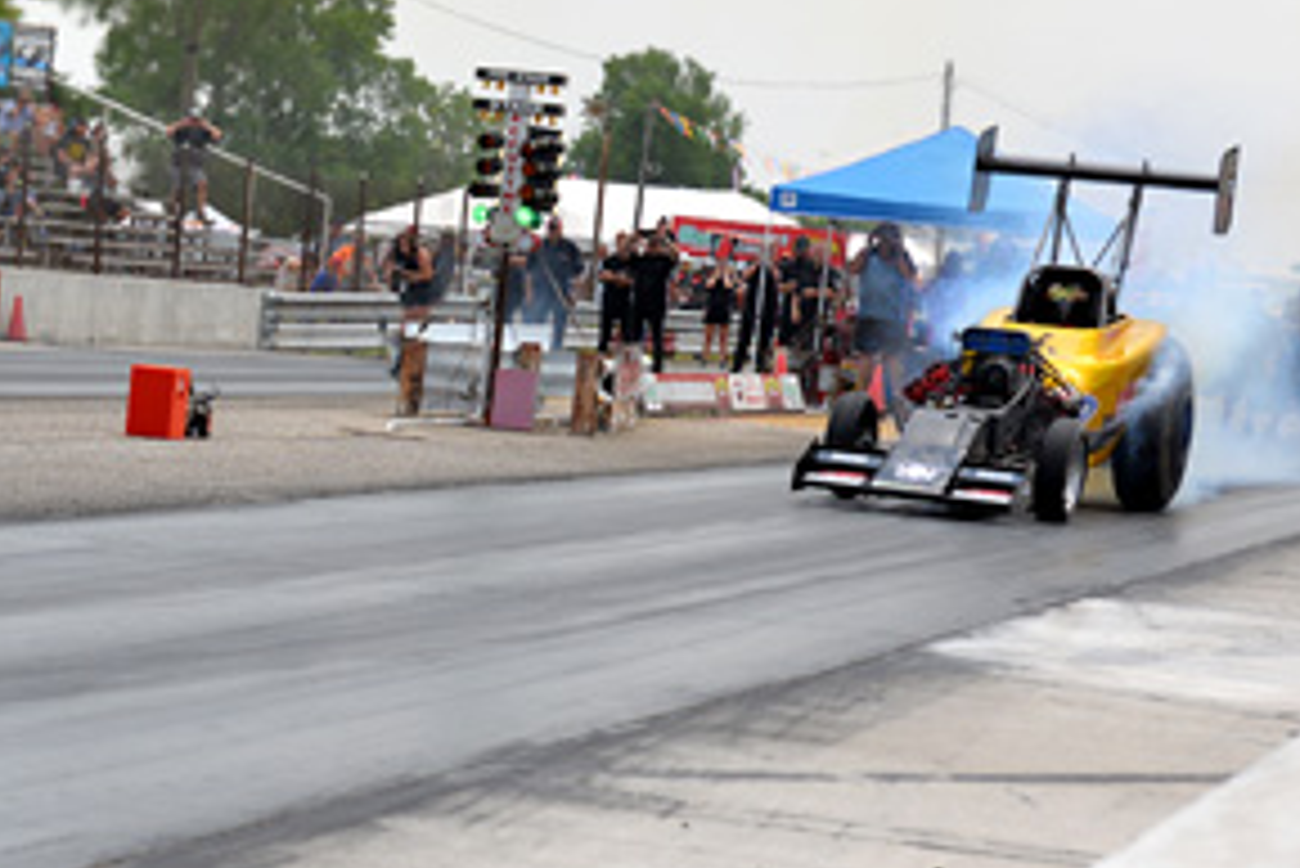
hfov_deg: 16.8
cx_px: 247
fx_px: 4371
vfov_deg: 11.3
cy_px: 175
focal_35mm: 121
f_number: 7.1
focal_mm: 70
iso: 400
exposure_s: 1/1600
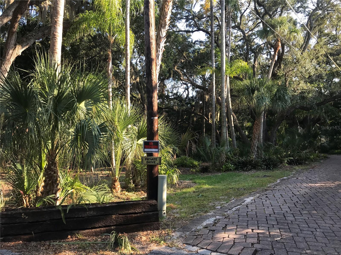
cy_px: 128
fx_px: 276
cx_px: 170
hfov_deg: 63.4
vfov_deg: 49.7
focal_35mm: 28
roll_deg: +0.2
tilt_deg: +1.5
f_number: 1.8
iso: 20
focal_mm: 3.99
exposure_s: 1/357
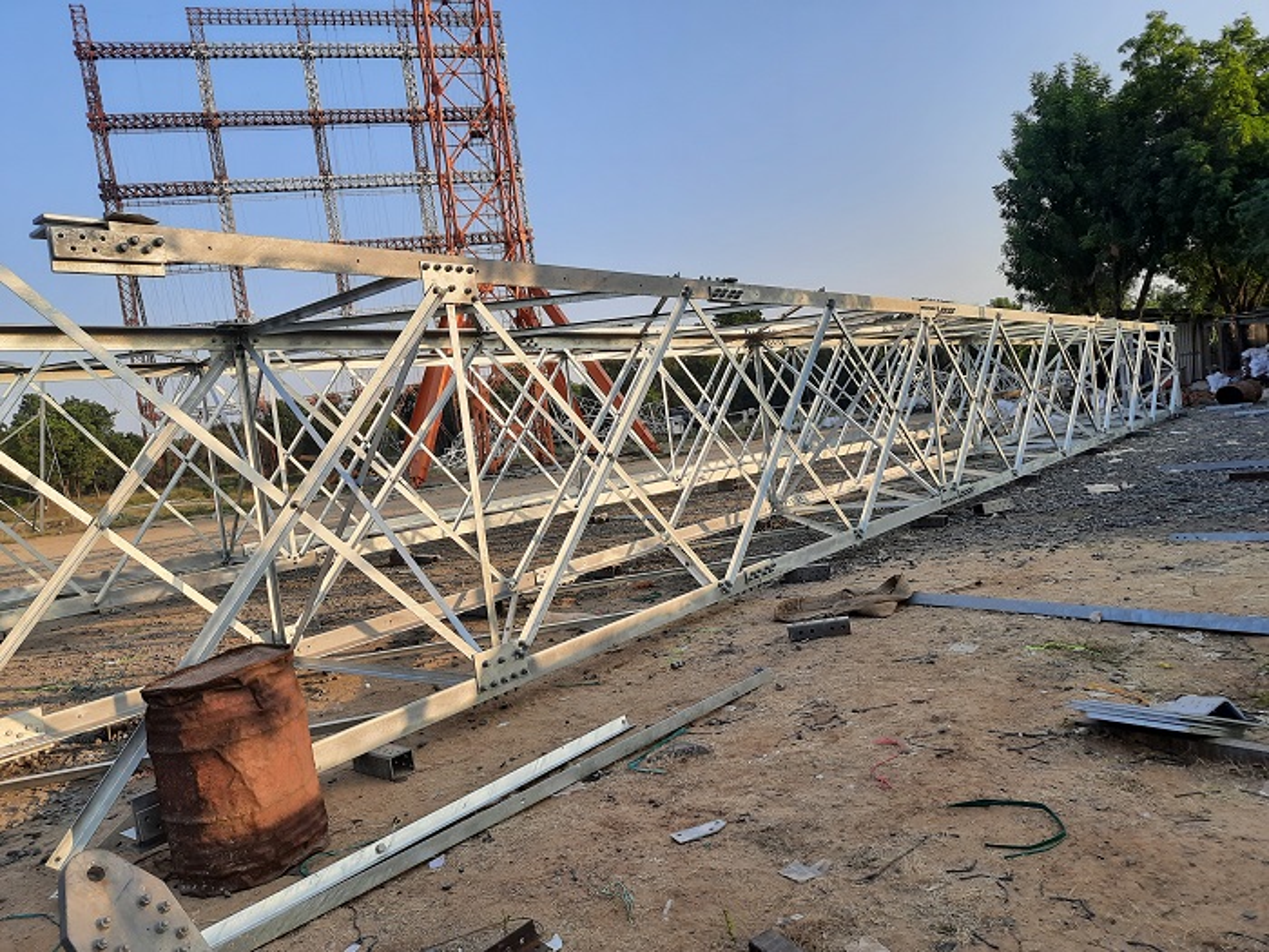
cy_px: 476
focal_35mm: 25
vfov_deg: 54.9
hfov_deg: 69.4
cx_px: 634
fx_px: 916
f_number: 2
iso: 100
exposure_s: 1/327
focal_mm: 4.6
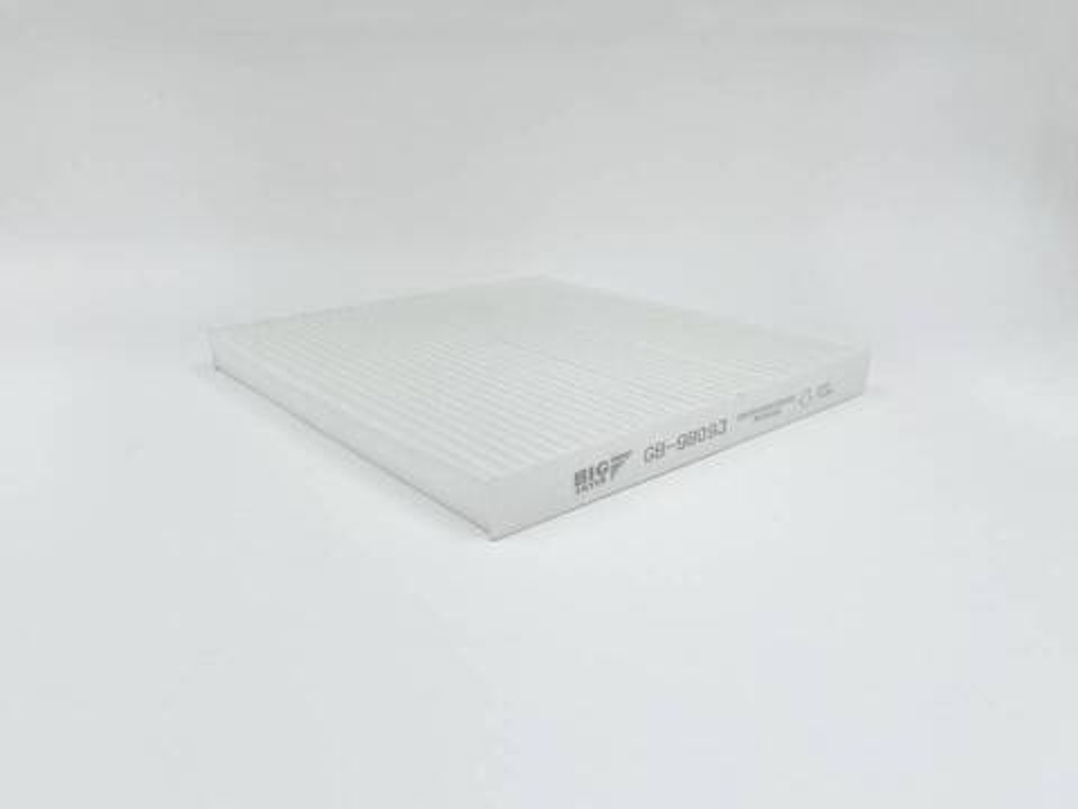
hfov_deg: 67.3
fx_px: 810
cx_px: 539
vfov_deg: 53.1
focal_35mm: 26
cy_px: 404
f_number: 1.6
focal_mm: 4.2
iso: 32
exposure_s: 1/1383
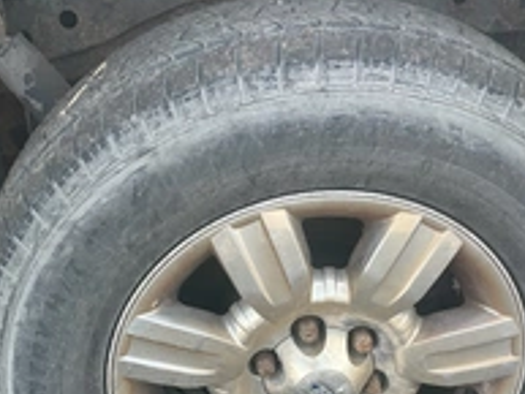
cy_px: 302
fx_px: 911
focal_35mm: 60
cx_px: 280
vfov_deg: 24.1
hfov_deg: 32.2
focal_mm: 3
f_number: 1.8
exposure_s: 1/150
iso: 20
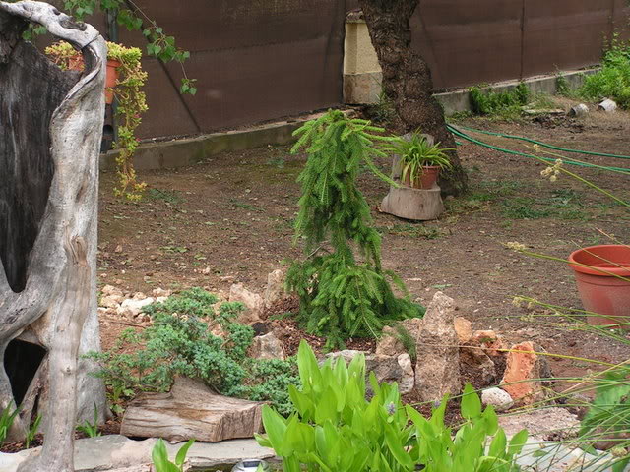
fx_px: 1456
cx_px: 315
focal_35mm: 80
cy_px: 236
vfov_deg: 18.4
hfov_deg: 24.4
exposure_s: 1/100
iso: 64
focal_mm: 13.4
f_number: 3.3
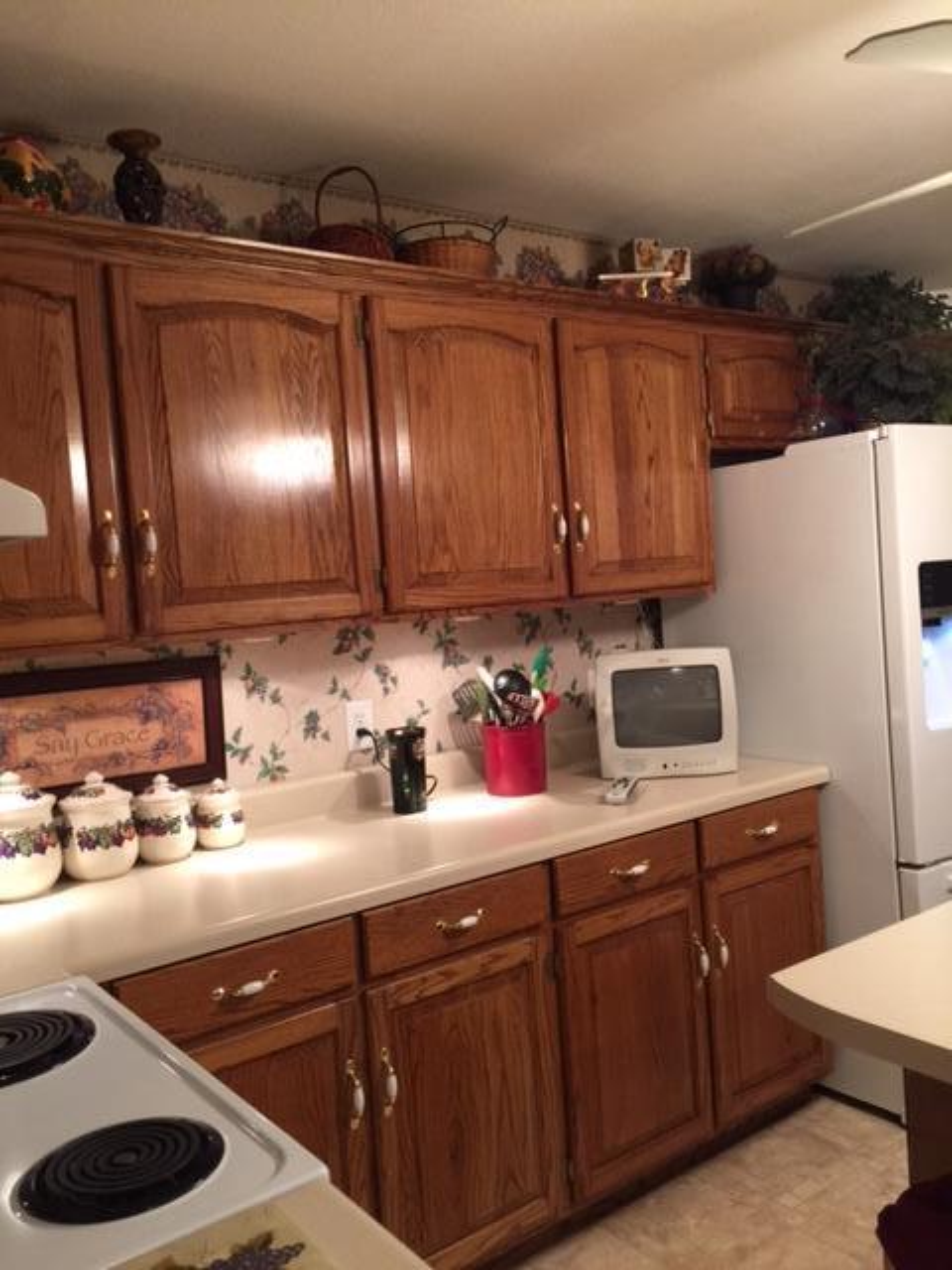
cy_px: 635
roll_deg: +3.5
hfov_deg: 48.2
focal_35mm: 29
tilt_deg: -3.3
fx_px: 1063
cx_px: 476
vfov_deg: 61.7
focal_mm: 4.15
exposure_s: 1/15
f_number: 2.2
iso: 80
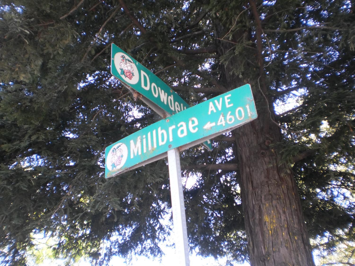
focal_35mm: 36
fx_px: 369
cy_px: 133
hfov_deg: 51.4
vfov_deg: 39.7
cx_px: 178
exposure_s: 1/60
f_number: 3.1
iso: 100
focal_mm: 6.3
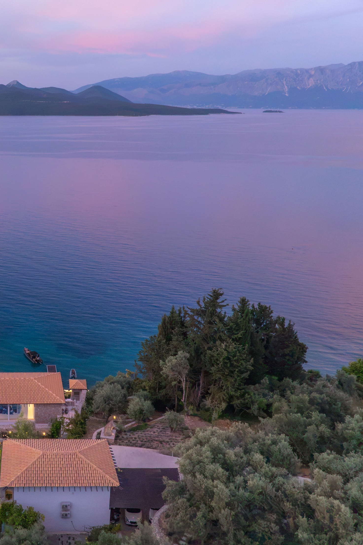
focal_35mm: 34
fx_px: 514
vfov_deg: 55.8
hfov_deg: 35.7
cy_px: 268
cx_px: 14
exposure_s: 1/320
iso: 400
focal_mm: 12.29
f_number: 4.5
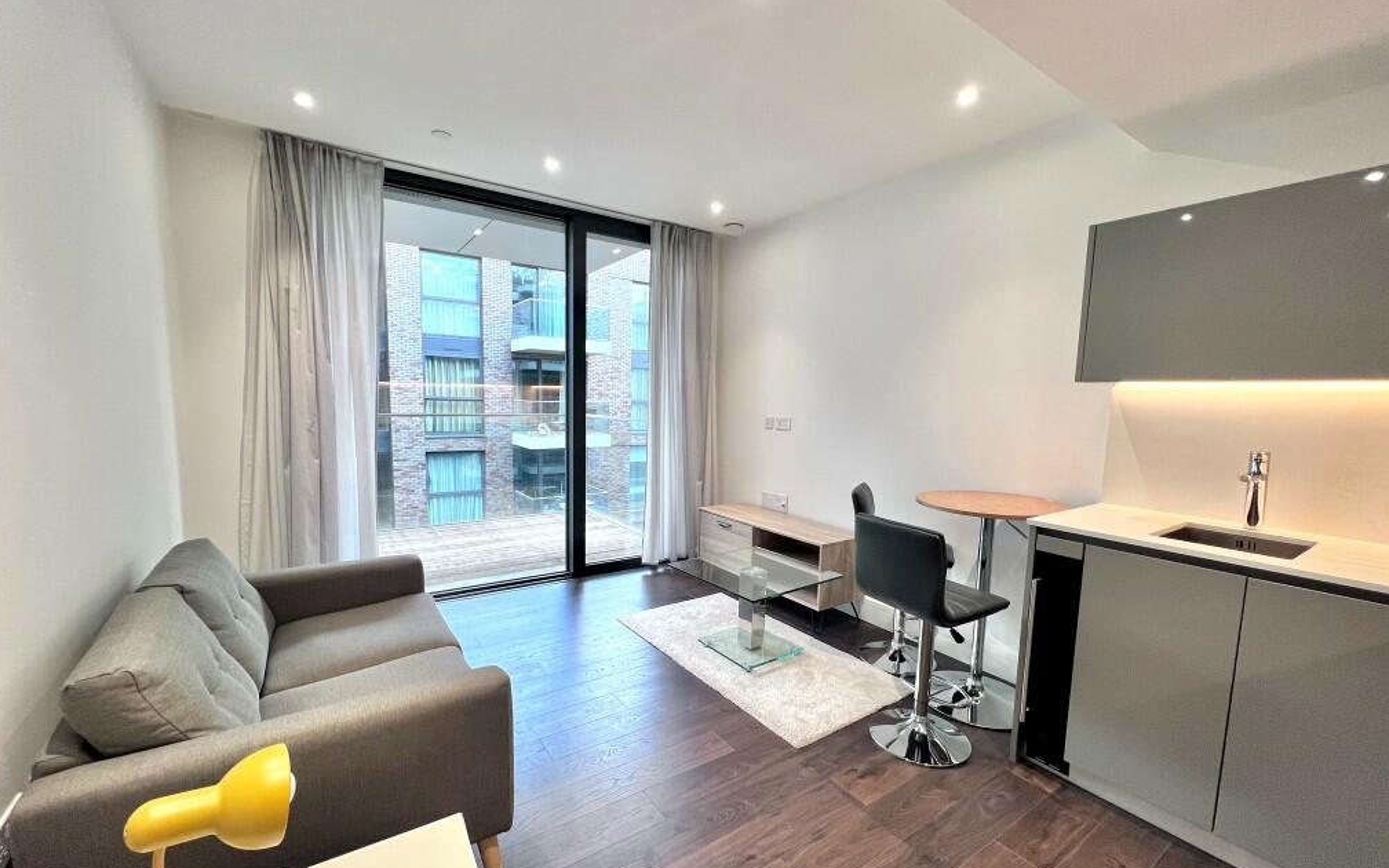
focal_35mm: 14
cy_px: 457
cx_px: 696
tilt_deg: -5.4
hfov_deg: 105.3
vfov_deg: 78.6
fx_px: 530
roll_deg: -1.1
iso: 100
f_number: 1.8
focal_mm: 1.57
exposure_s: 1/99
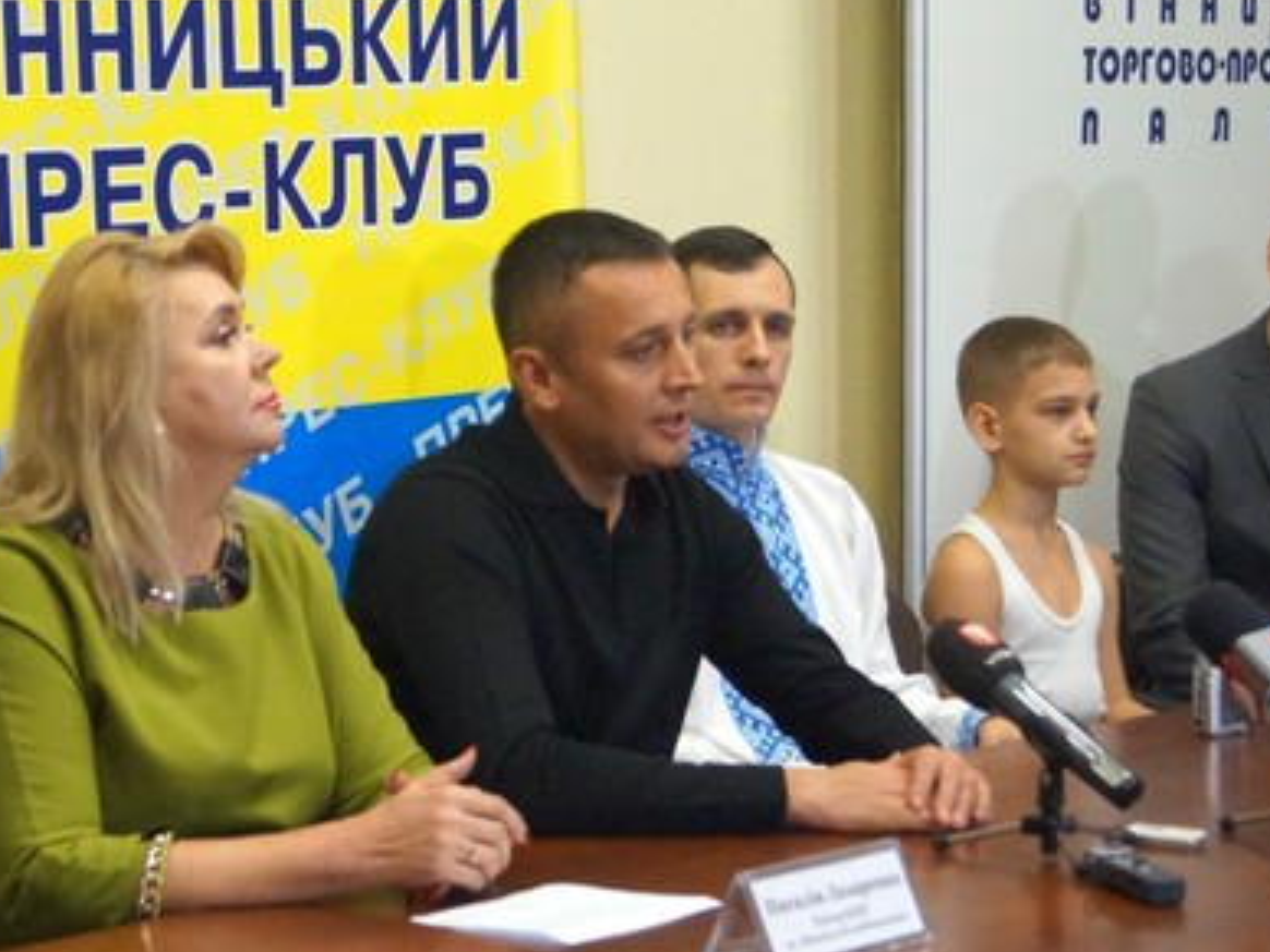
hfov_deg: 16.8
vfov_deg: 12.6
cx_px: 540
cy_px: 597
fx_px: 4297
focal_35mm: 117
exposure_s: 1/125
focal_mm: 35
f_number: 4.5
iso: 3200
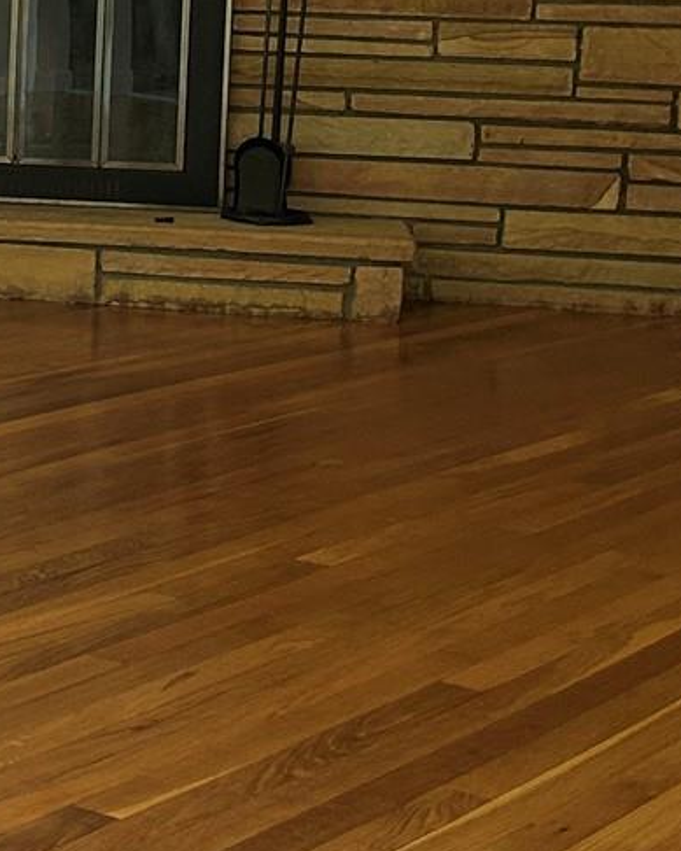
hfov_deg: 13.4
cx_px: -413
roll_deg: -1.2
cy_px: 105
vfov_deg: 17.7
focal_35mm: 107
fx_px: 2695
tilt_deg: -4.3
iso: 100
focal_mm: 5.7
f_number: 1.5
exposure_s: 1/121
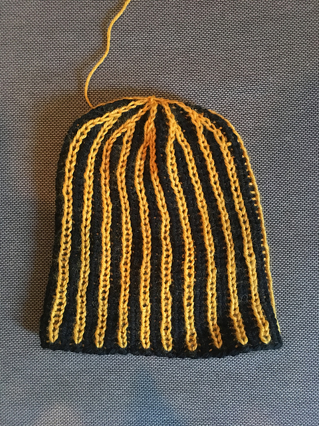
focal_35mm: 29
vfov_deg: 61.7
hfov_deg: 48.2
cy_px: 213
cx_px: 160
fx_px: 356
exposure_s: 1/15
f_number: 2.2
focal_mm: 4.15
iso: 320
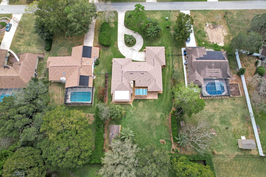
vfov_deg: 57.2
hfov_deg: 78.6
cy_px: 88
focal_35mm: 22
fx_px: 163
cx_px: 133
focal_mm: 8.38
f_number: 2.8
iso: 100
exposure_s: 1/1000
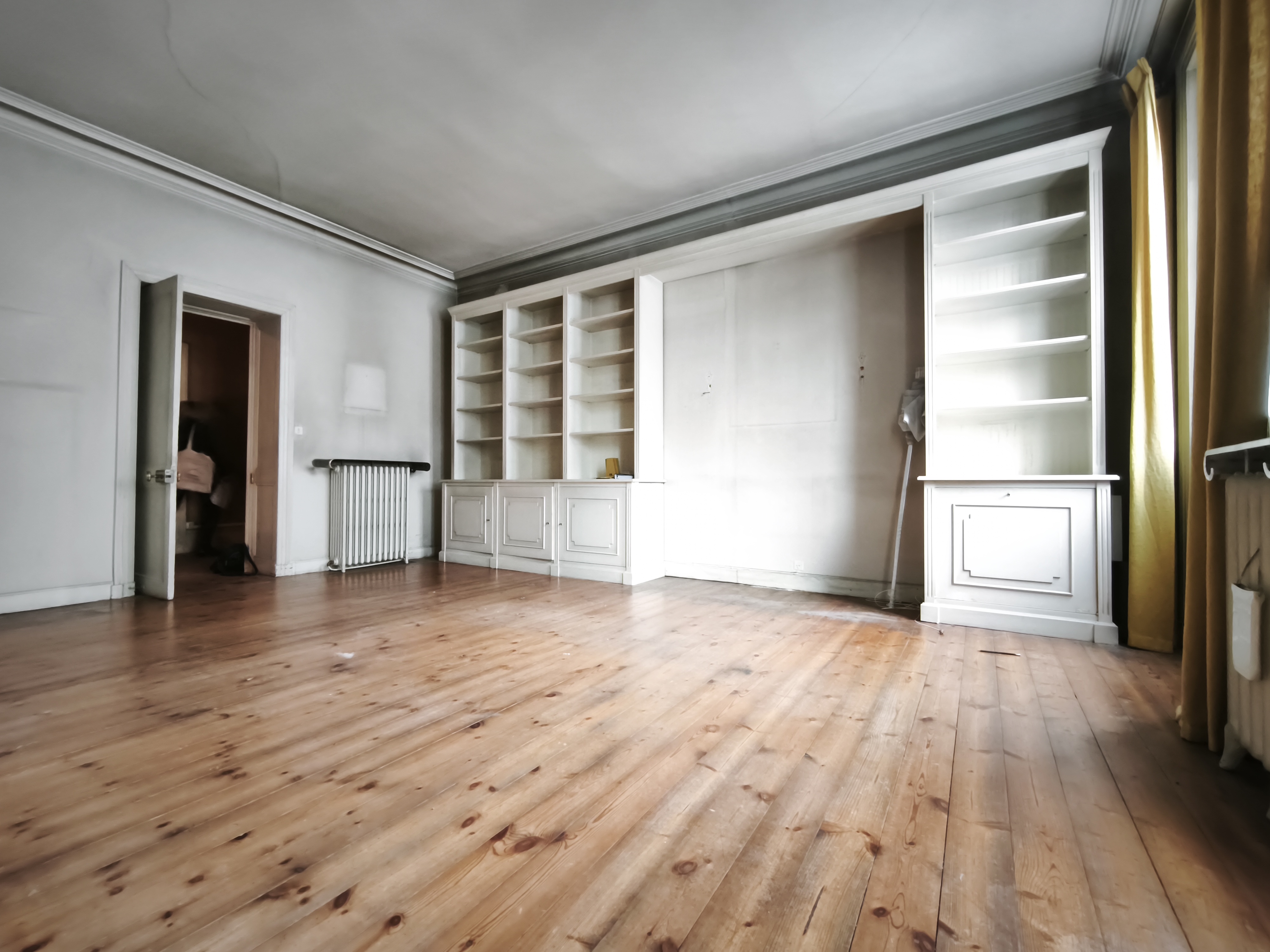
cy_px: 476
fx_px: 550
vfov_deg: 81.7
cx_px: 635
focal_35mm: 15
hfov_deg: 98.2
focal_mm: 1.91
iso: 800
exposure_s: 1/25
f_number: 2.2
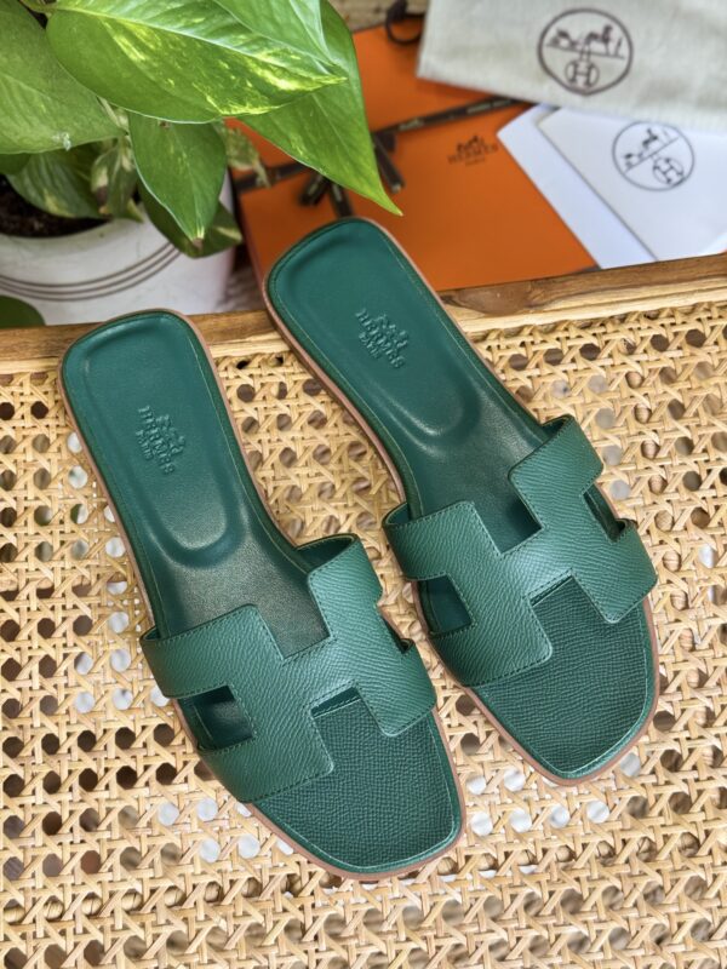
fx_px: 1344
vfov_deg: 39.7
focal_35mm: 48
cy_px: 484
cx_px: 364
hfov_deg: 30.3
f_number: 1.78
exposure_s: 1/85
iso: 100
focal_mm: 6.76
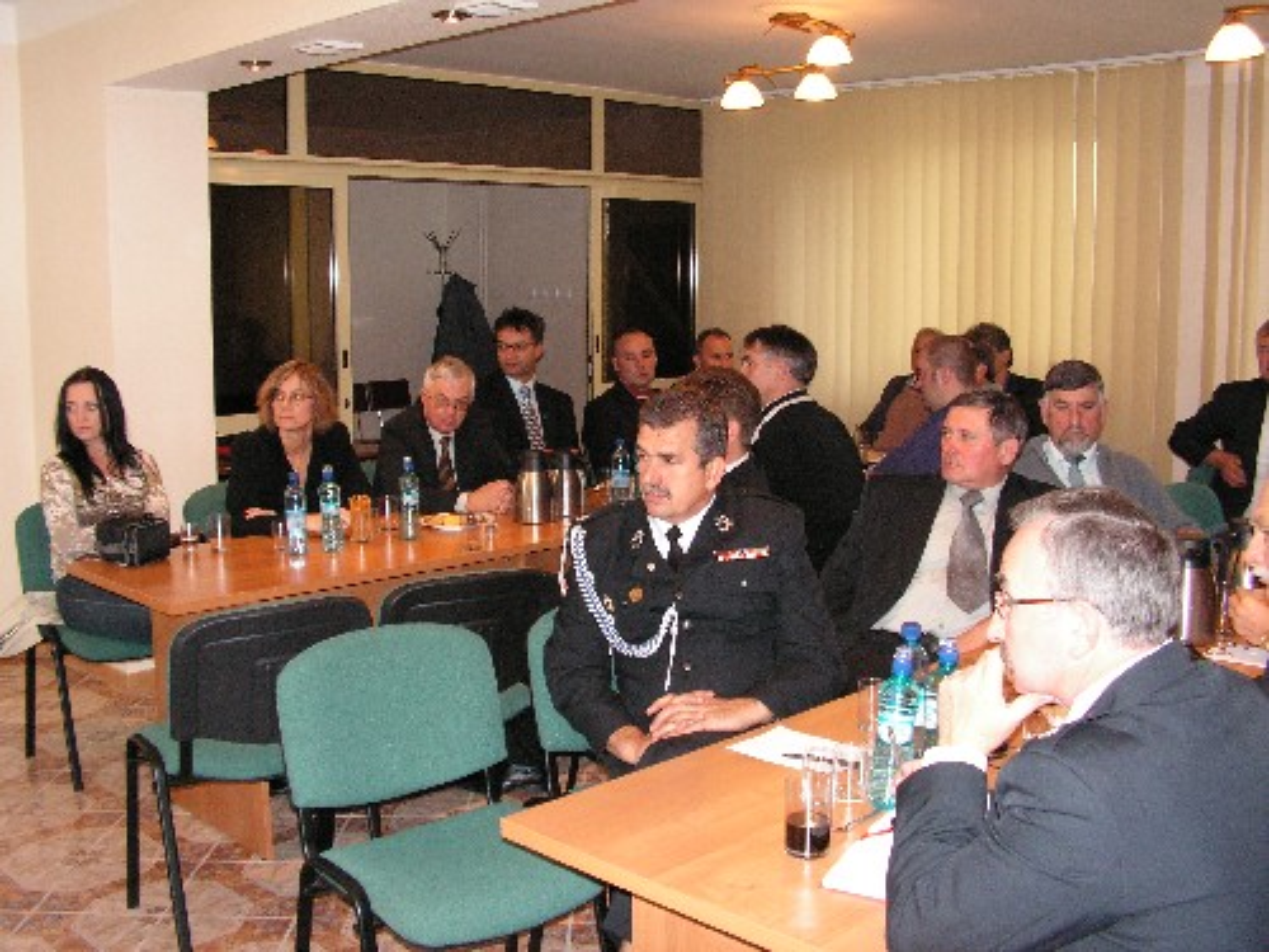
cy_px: 476
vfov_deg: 39.7
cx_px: 634
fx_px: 1320
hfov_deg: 51.4
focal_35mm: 36
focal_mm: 6
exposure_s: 1/40
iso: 160
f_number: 3.2
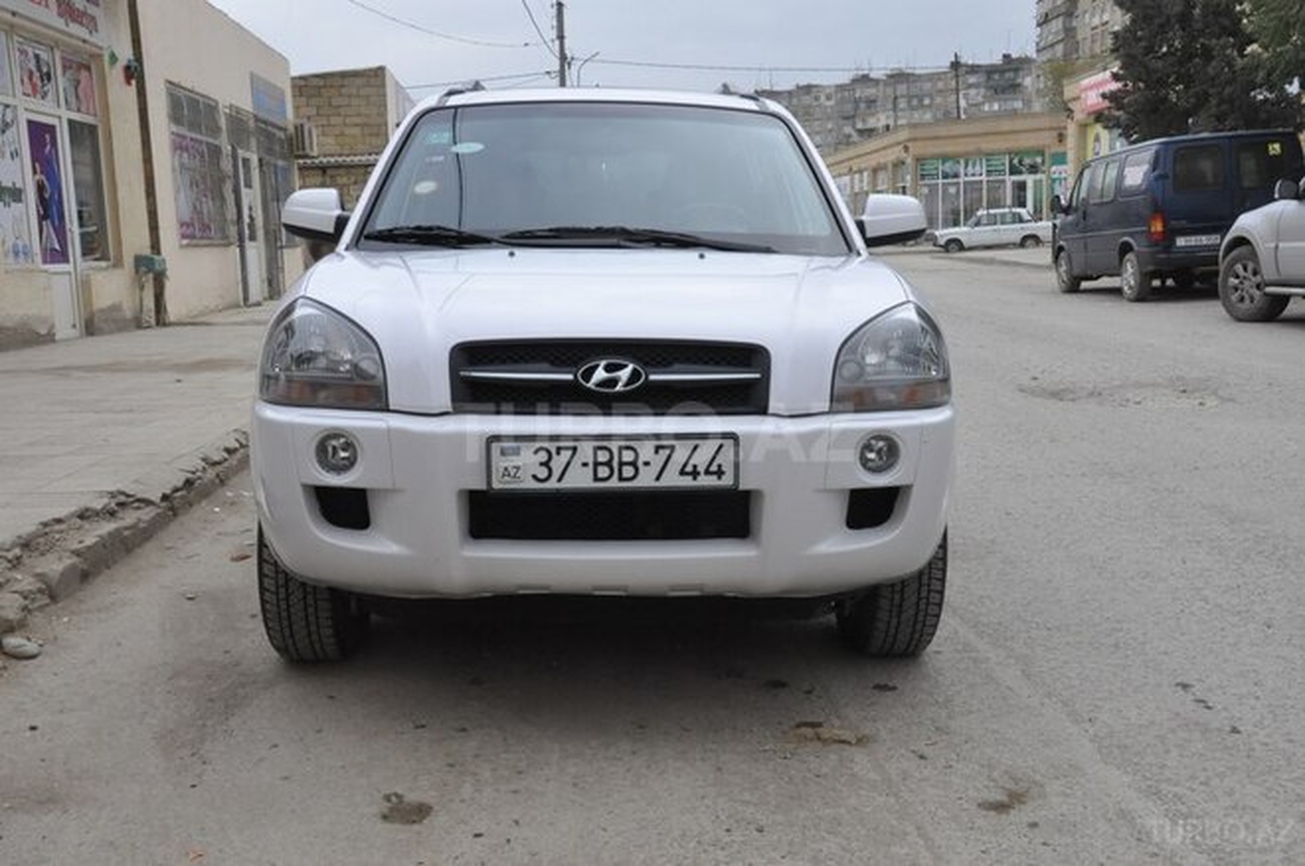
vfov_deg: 34.1
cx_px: 652
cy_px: 433
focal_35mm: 39
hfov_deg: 49.6
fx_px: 1412
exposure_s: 1/250
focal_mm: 26
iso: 1250
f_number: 16
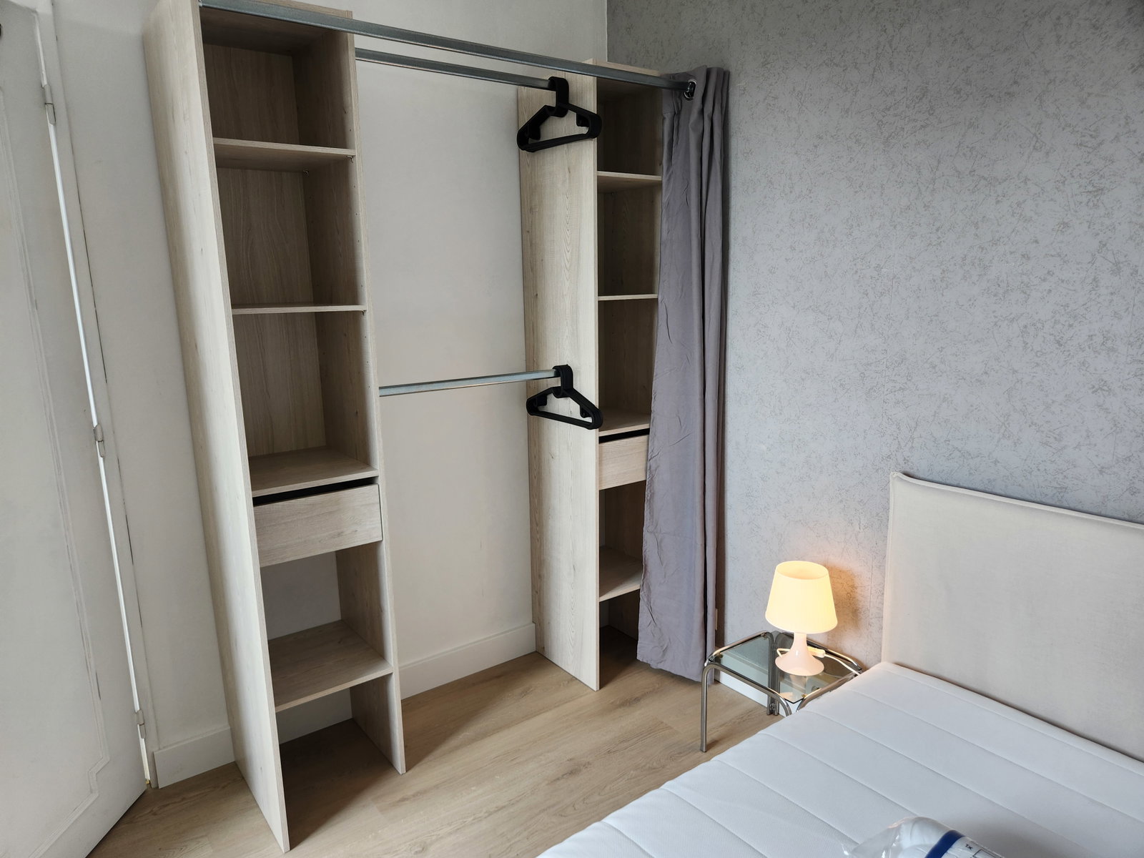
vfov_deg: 58.9
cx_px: 572
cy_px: 429
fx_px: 760
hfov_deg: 73.9
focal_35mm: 23
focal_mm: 5.4
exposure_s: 1/180
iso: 80
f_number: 1.8
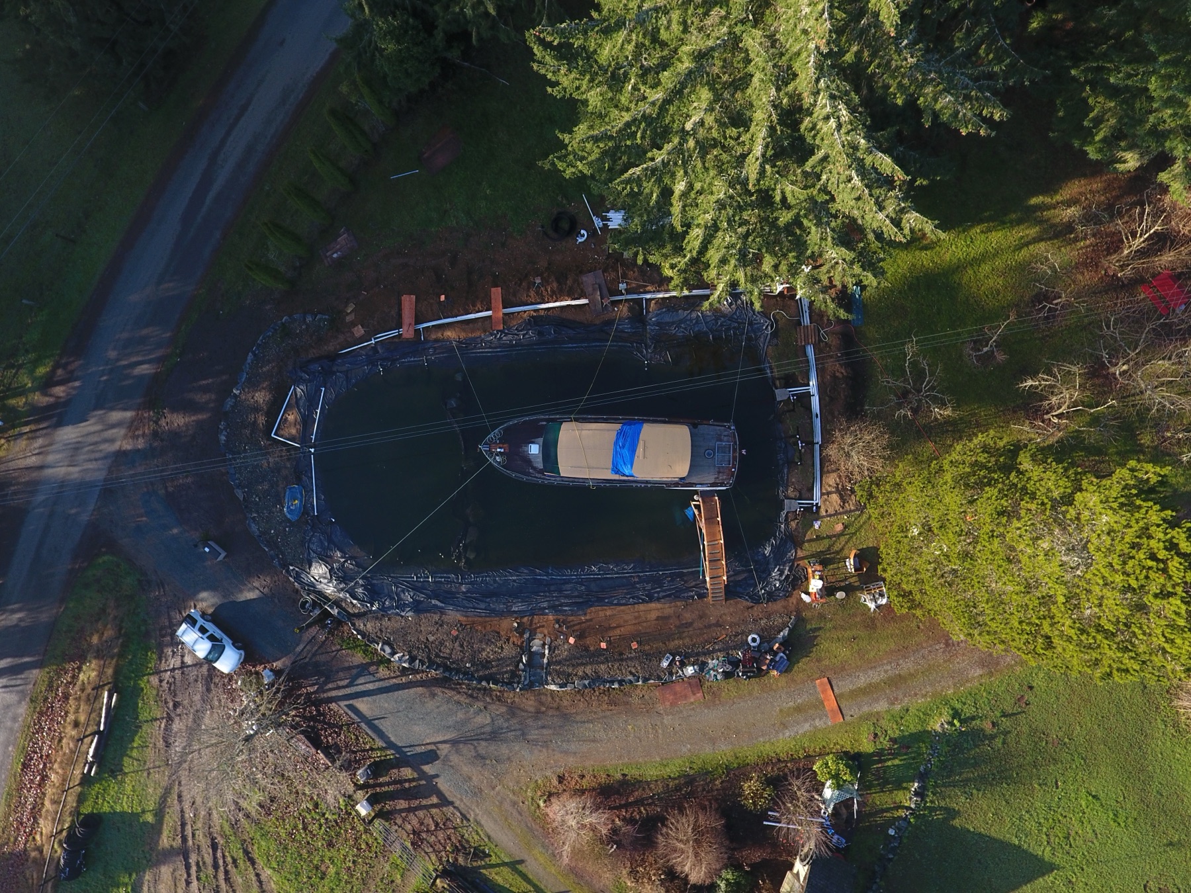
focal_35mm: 20
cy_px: 446
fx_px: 688
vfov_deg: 66.0
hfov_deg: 81.7
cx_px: 596
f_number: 2.8
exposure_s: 1/136
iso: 100
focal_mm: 3.61
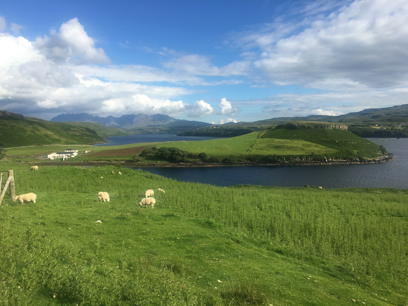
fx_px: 342
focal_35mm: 29
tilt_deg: -4.7
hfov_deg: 61.7
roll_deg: +0.9
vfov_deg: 48.2
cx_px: 204
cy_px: 153
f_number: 2.2
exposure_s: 1/1570
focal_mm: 4.15
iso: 25
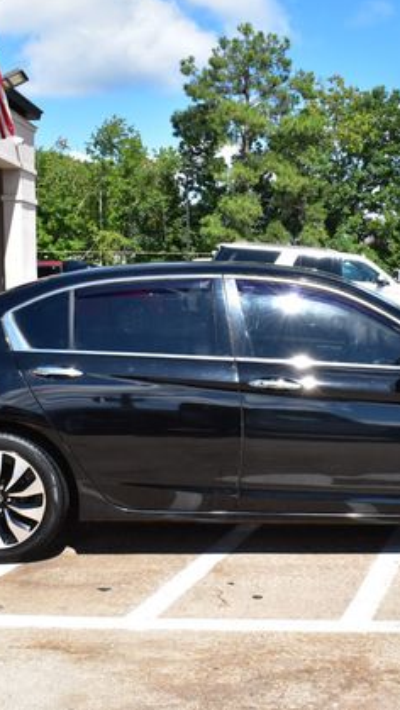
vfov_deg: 42.9
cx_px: 249
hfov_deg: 24.9
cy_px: 351
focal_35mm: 48
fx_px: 904
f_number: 11
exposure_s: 1/500
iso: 400
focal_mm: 20
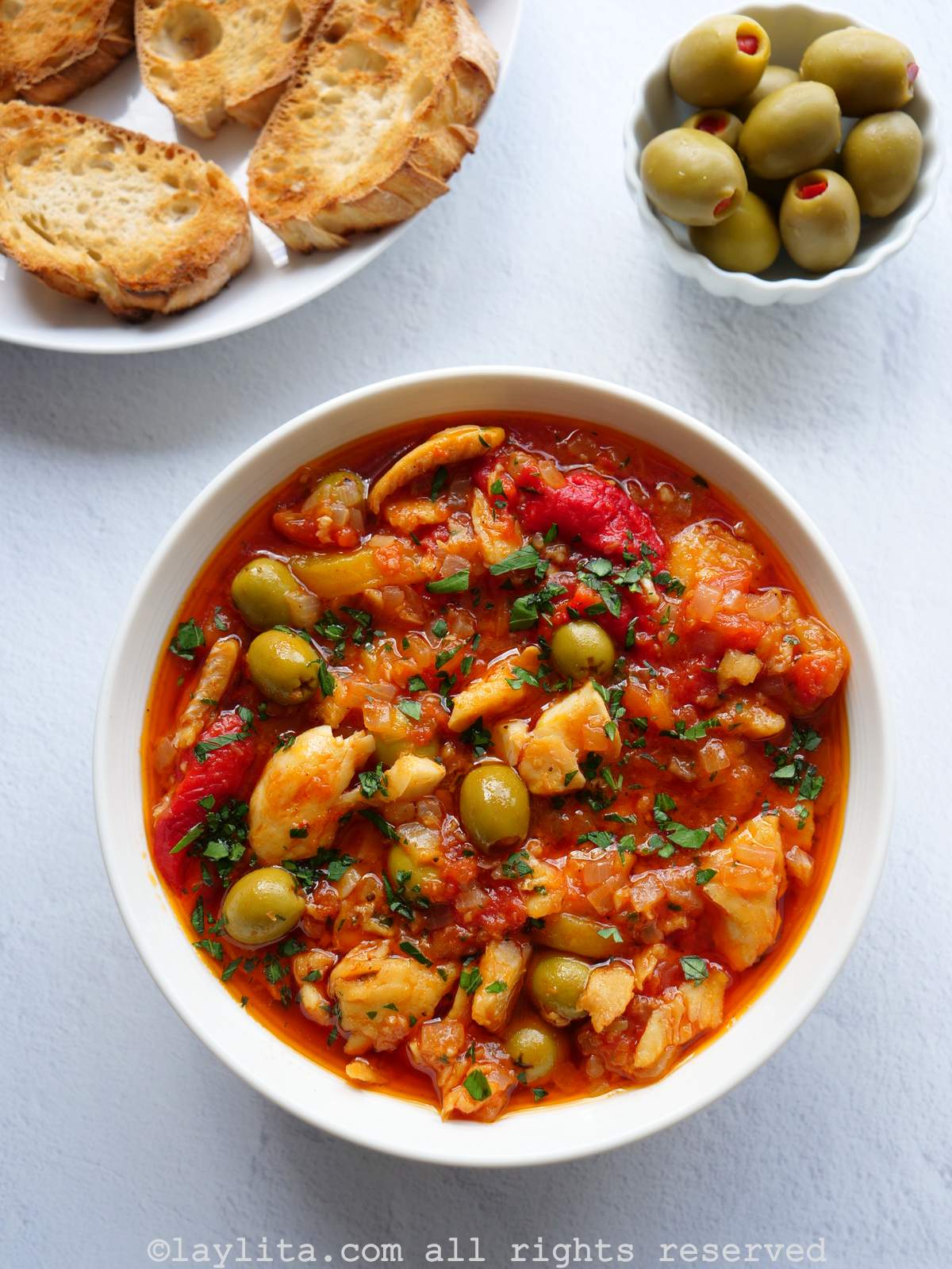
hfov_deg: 41.8
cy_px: 634
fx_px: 1247
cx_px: 476
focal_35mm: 34
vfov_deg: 54.0
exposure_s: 1/125
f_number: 3.5
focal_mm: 17
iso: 200
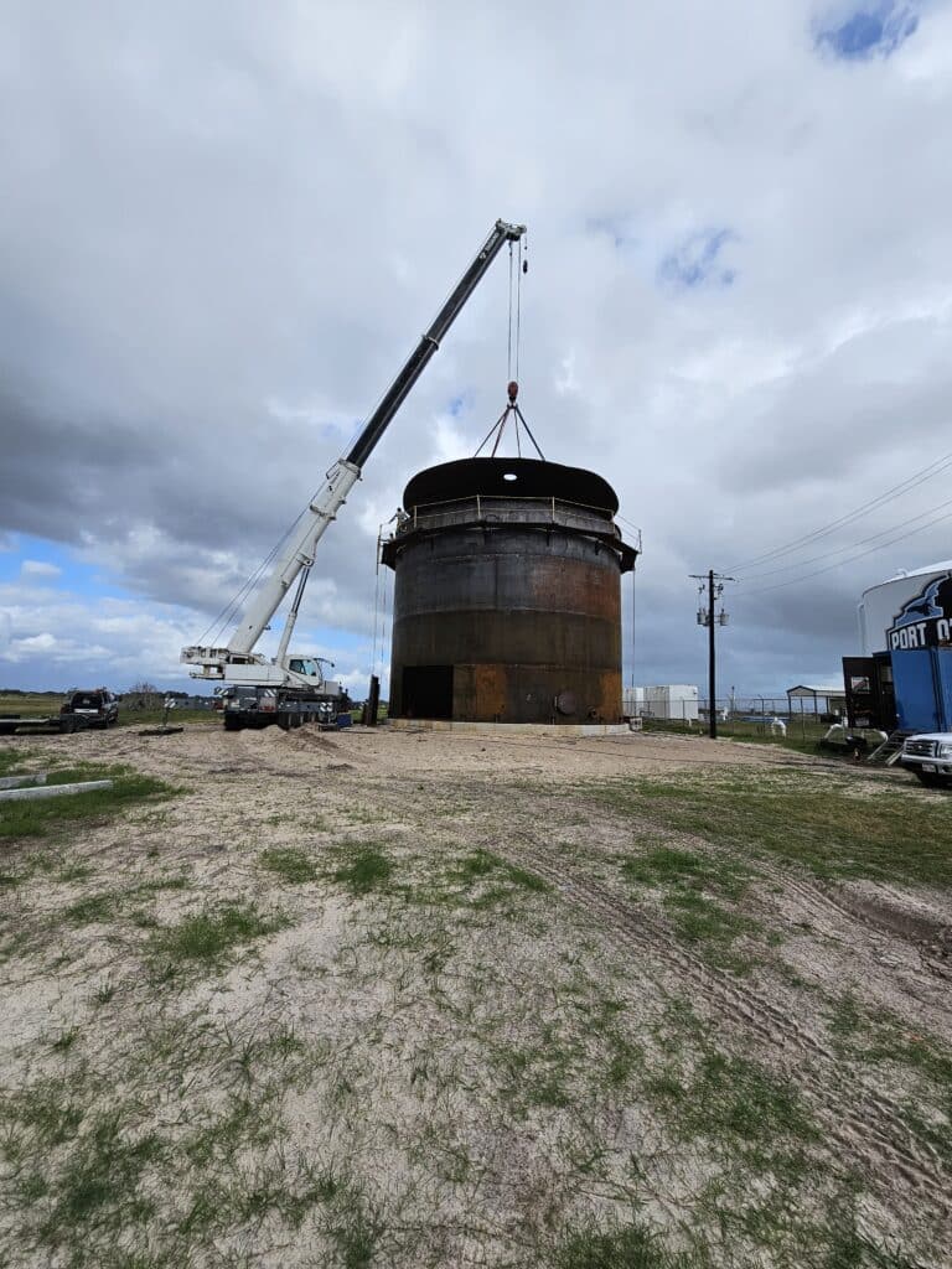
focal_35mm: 13
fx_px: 477
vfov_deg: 106.2
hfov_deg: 89.9
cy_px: 634
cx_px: 476
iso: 50
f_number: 2.2
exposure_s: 1/3493
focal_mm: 2.2
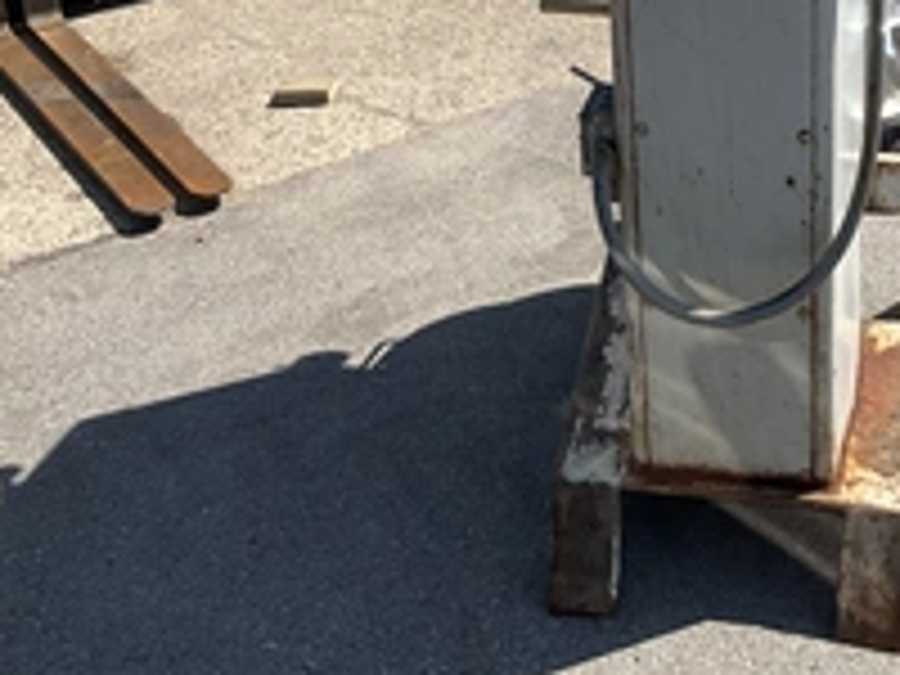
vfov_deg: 24.6
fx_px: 1508
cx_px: 675
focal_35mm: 58
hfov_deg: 32.6
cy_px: 81
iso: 25
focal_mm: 3
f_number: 1.8
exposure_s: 1/1675
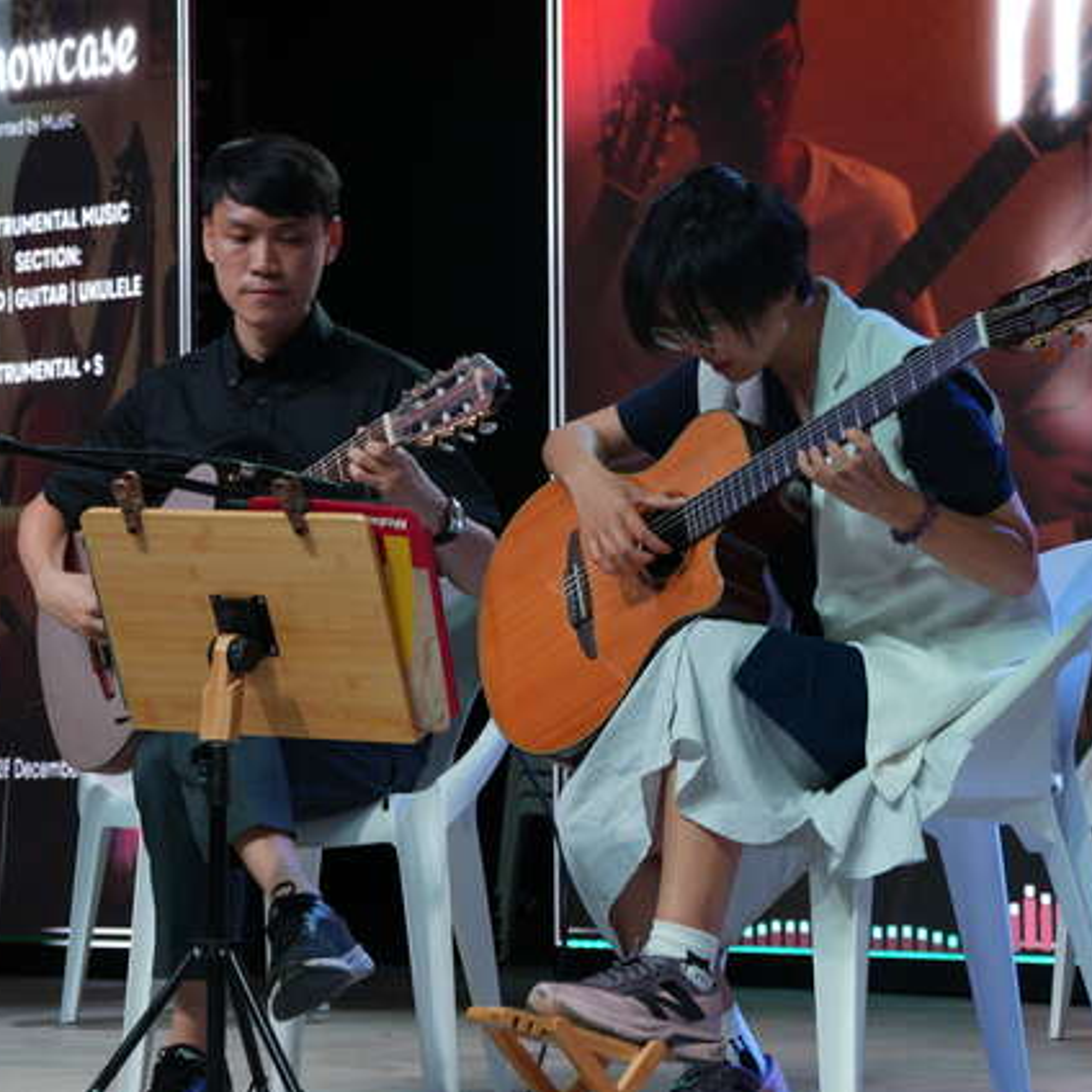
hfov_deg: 15.3
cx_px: 577
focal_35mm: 114
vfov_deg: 15.3
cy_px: 547
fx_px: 4070
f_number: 5.6
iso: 80
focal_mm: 59.2
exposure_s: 1/25
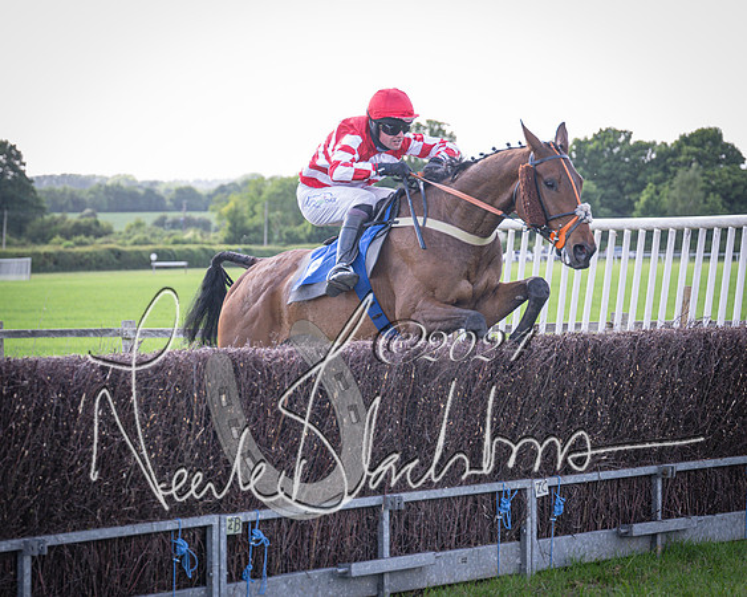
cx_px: 222
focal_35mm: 114
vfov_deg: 13.5
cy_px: 333
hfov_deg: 16.8
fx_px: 2526
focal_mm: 70
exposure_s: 1/1600
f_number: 2.8
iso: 640
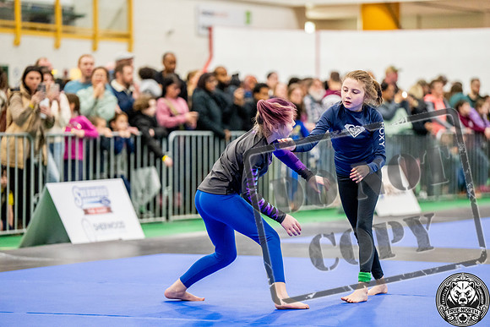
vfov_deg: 9.5
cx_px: 245
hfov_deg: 14.2
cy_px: 164
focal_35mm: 144
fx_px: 1960
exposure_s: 1/500
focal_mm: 144
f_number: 2.8
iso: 5000
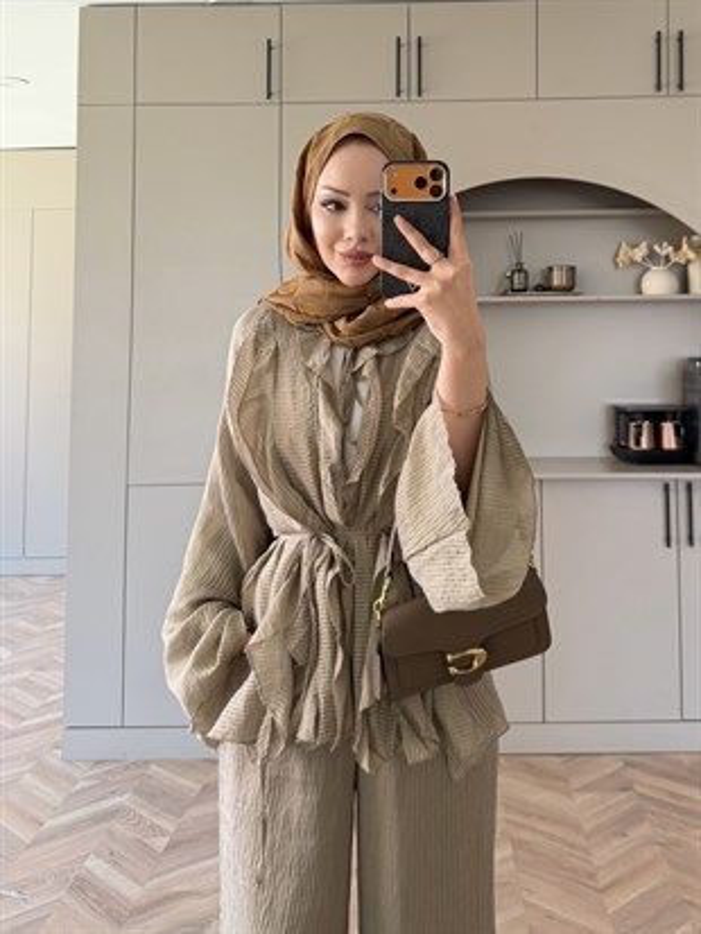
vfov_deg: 71.6
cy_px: 467
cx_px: 350
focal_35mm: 24
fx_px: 648
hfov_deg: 56.8
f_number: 1.78
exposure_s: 1/121
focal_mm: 6.76
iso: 160
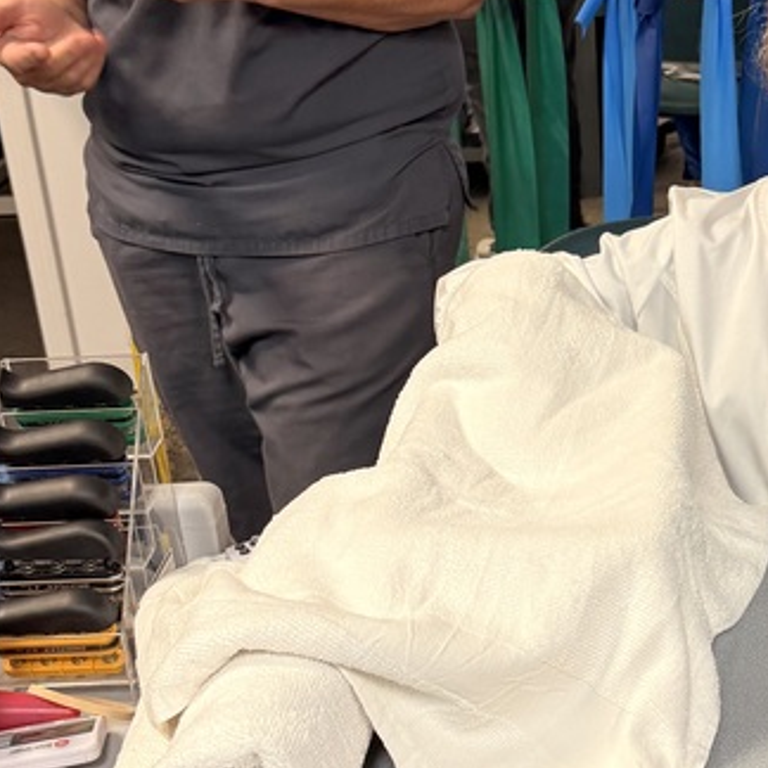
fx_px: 1682
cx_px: 671
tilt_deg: -23.4
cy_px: 446
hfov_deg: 25.1
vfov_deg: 25.7
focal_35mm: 67
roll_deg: +1.6
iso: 160
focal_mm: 6.76
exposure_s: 1/60
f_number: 1.78
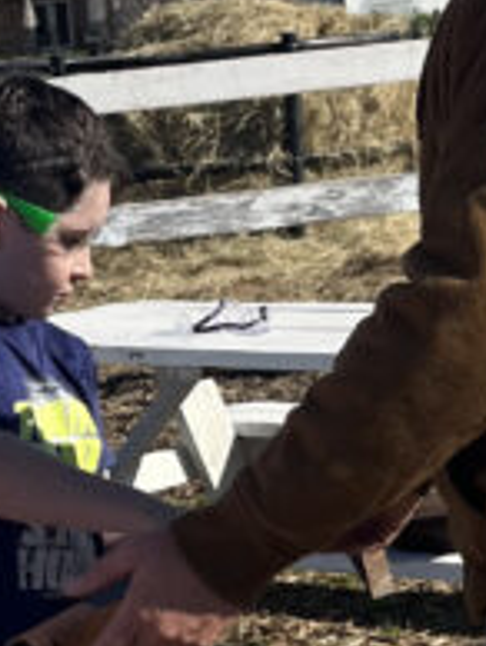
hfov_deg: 10.8
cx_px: 0
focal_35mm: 137
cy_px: 626
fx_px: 2559
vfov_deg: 14.2
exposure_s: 1/3413
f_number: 1.6
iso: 50
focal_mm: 5.1
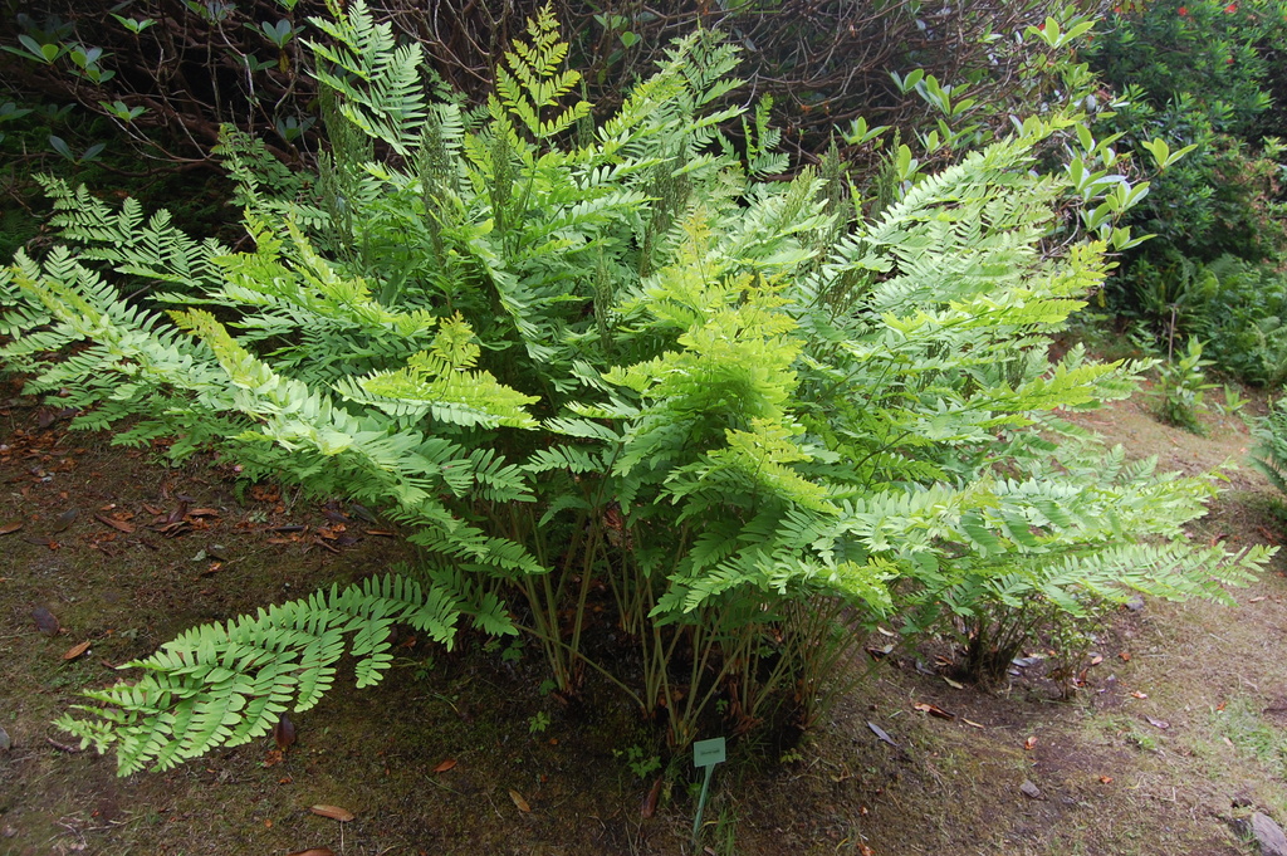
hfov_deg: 67.4
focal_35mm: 27
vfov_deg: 47.9
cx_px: 644
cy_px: 428
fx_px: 964
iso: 220
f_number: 5.6
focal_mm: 18
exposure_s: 1/125
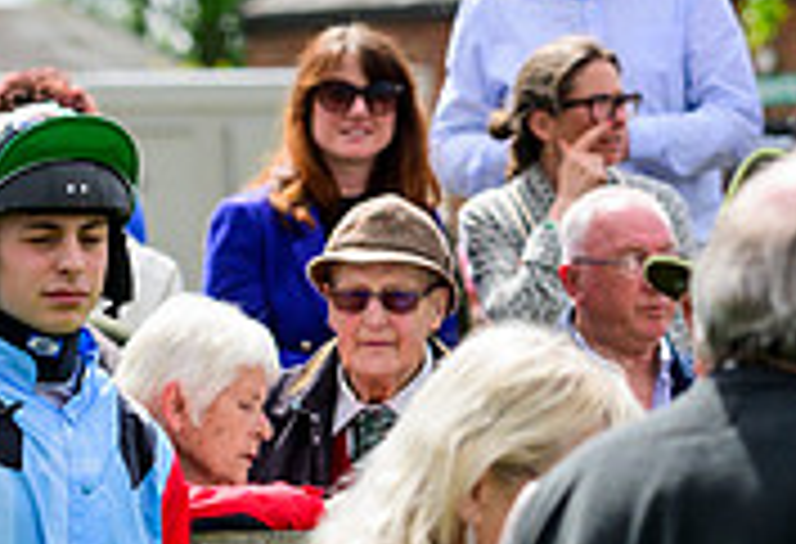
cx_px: -300
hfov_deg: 3.5
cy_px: 858
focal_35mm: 588
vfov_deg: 2.4
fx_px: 13103
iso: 640
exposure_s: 1/1600
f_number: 6.3
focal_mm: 165
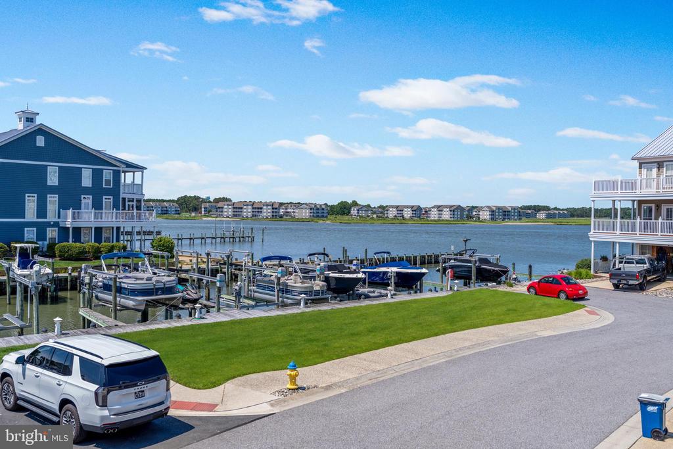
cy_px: 224
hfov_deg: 58.7
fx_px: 598
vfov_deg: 41.1
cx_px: 336
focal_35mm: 32
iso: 64
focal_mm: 32
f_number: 2.8
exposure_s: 1/2000
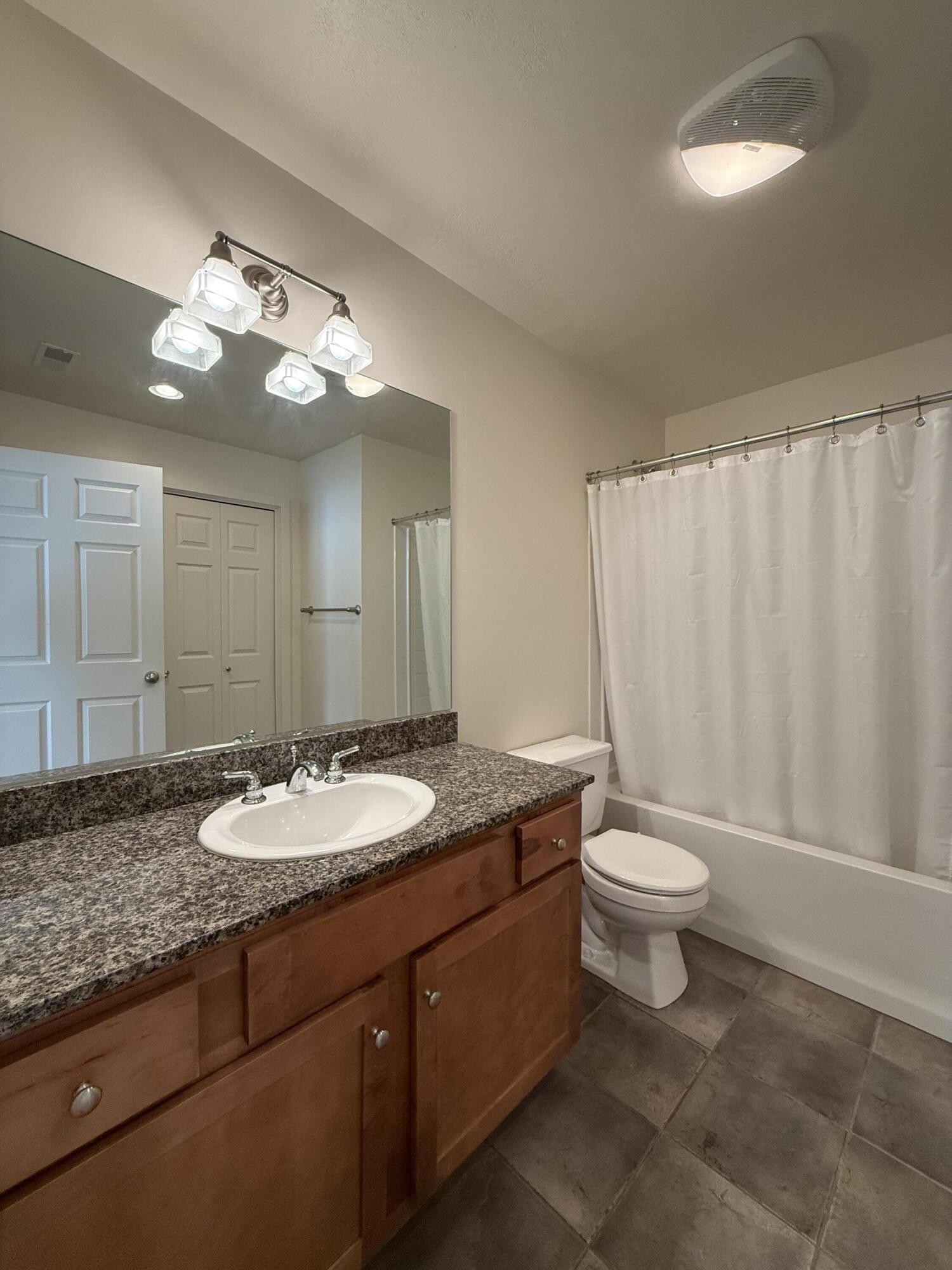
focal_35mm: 14
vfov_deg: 102.1
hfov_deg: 85.7
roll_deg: -0.1
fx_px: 513
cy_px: 635
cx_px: 476
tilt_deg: -0.8
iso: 250
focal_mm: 2.22
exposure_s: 1/120
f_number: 2.2
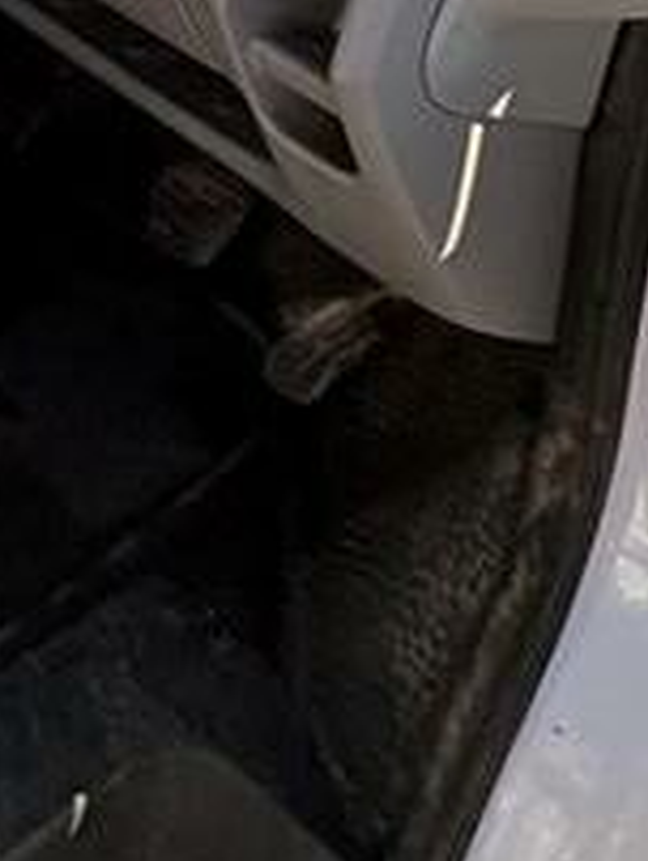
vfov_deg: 22.8
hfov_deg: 19.3
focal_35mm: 62
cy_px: -550
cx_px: -439
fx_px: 1544
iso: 40
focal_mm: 2.22
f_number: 2.2
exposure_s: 1/195
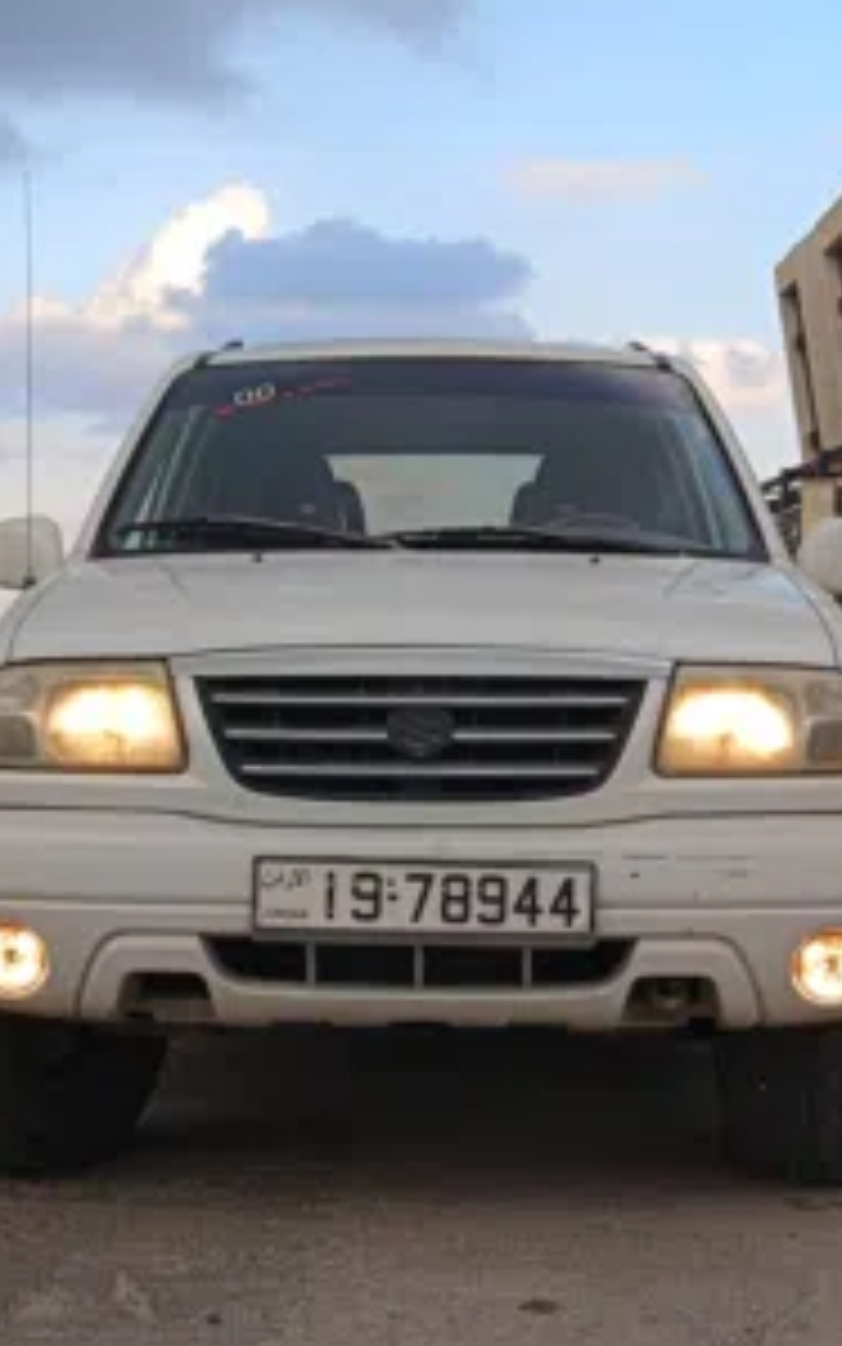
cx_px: 414
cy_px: 851
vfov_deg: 31.4
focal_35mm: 65
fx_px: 2385
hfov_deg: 20.0
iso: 50
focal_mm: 6.06
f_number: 4.5
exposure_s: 1/128
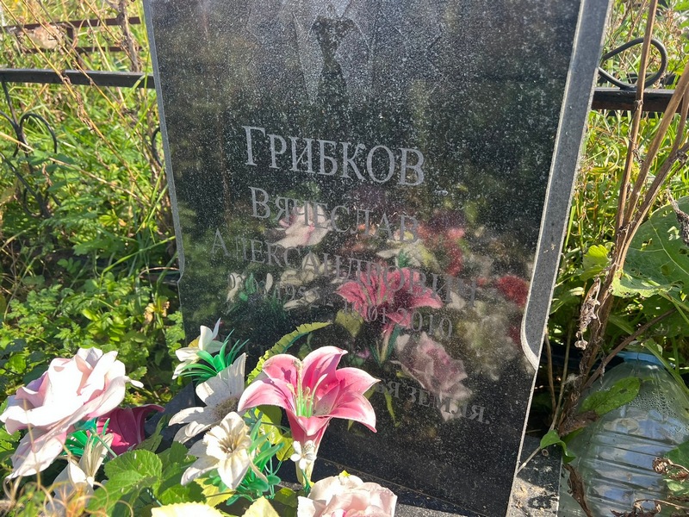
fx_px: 518
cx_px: 344
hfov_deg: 67.3
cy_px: 258
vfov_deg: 53.1
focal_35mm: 26
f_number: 1.5
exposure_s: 1/509
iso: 50
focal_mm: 5.7
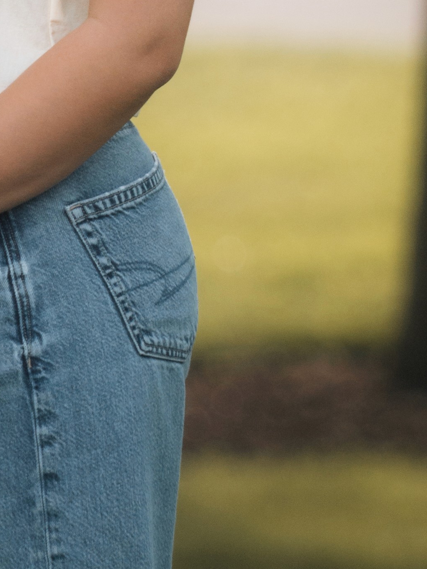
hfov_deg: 1.2
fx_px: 19596
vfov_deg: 1.7
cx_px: -93
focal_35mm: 1192
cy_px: 149
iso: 200
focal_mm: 130
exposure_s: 1/640
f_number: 2.8
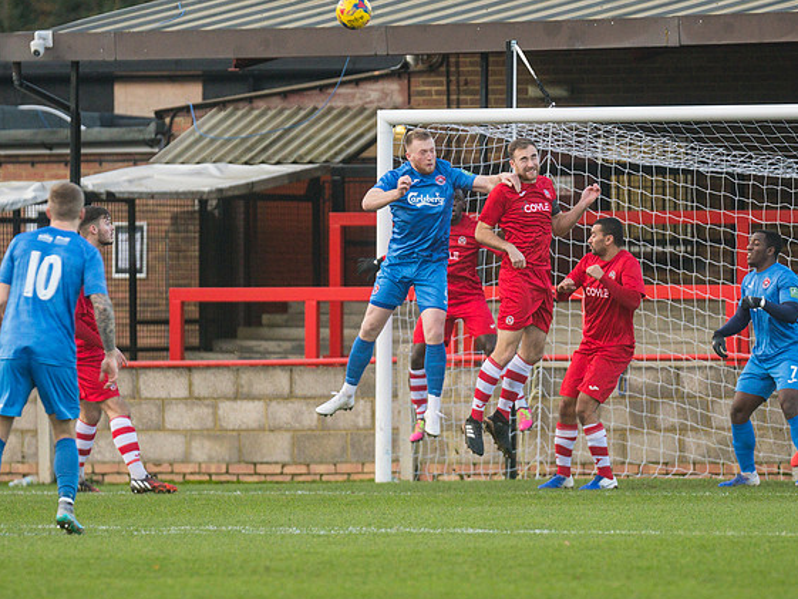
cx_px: 399
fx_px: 10422
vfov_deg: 3.3
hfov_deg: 4.4
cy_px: 269
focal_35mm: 452
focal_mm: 240
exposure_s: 1/2000
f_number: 2.8
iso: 2000
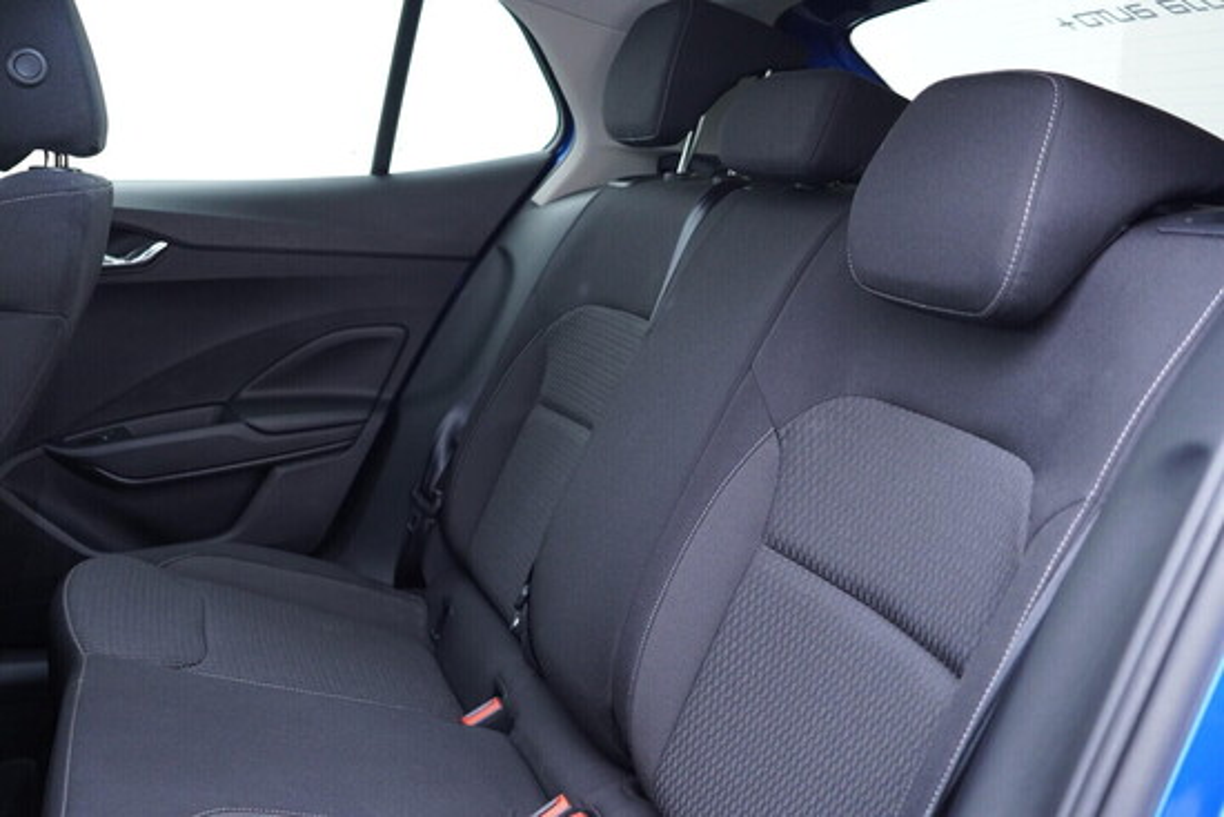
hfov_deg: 53.1
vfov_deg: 36.9
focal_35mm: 36
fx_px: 1224
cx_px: 612
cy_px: 408
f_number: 2.8
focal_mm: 24
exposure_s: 1/40
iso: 800
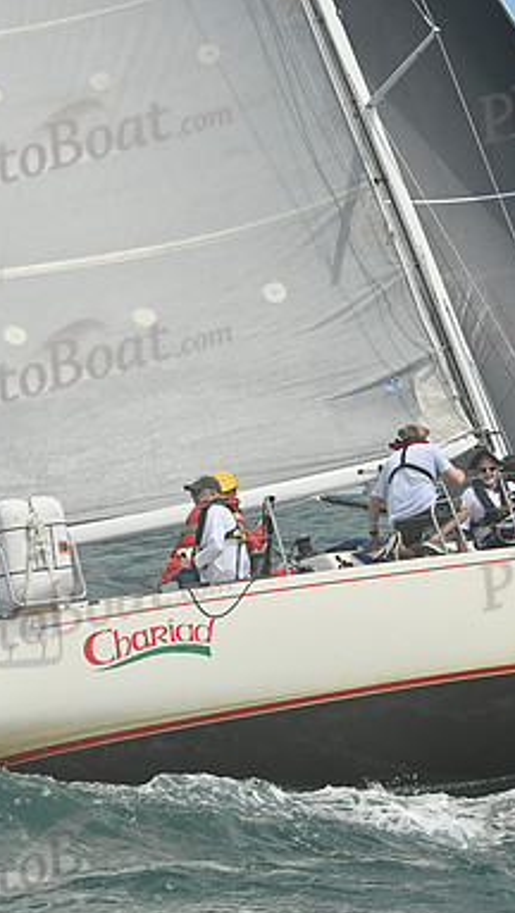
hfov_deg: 10.9
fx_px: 2689
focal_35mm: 111
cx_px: 358
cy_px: 459
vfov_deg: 19.3
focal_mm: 70
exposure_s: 1/1250
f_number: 11
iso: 320
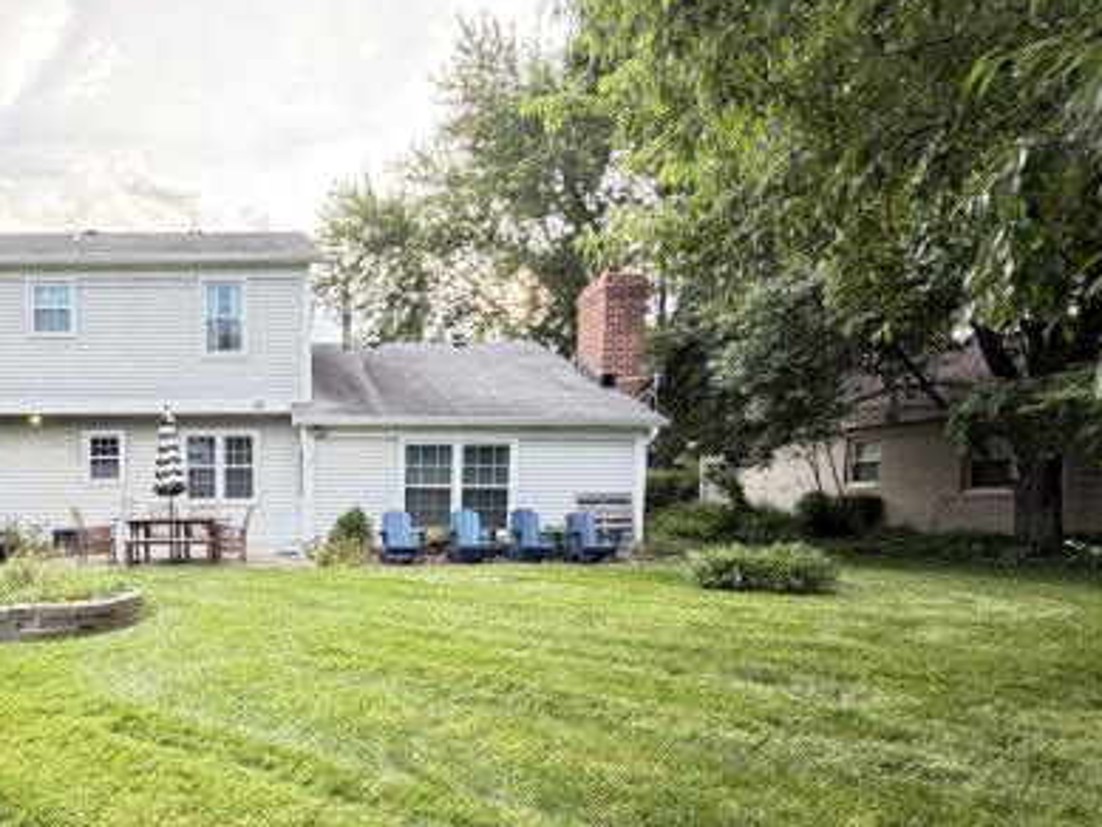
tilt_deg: -6.2
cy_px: 586
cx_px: 239
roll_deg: +0.6
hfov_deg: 65.9
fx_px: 764
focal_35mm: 24
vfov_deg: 55.0
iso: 160
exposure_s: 1/121
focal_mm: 2.22
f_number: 2.2
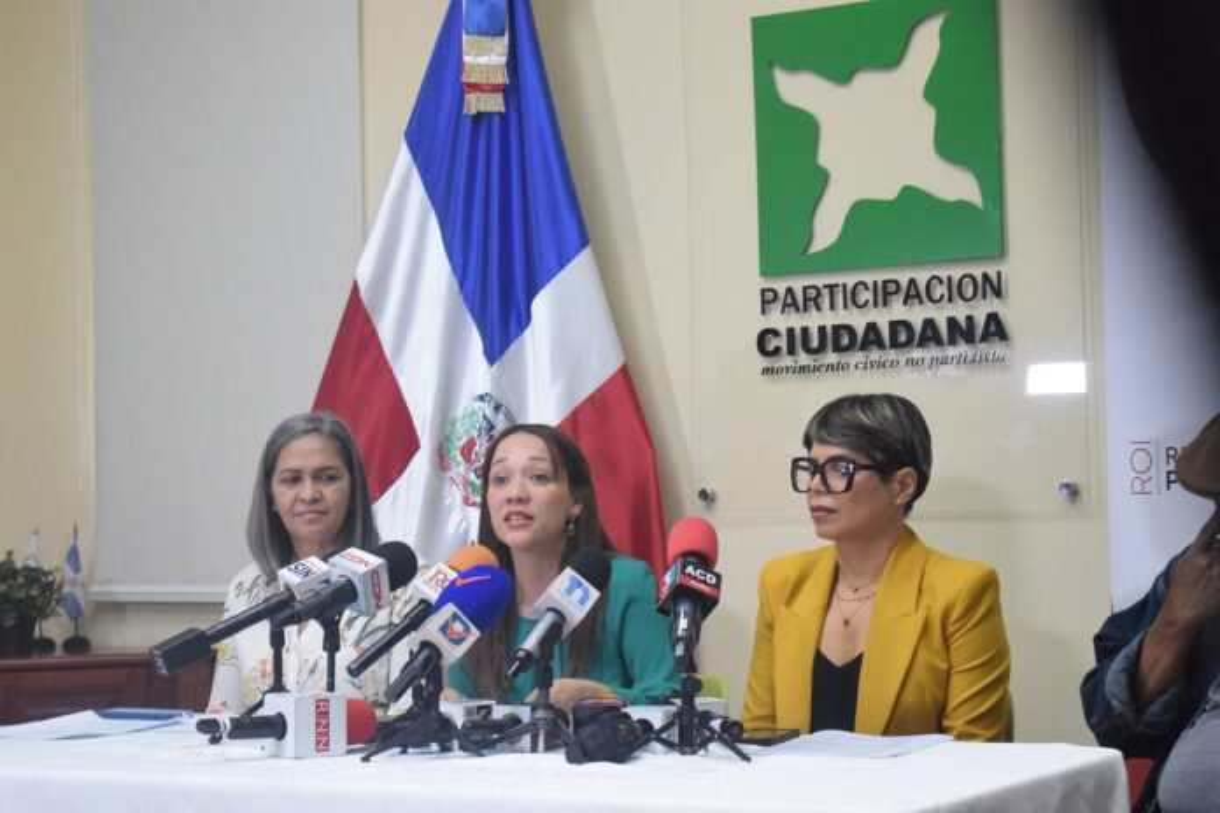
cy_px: 406
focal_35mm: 78
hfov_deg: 26.0
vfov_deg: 17.5
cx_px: 610
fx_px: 2643
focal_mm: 52
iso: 6400
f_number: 5.6
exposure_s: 1/250
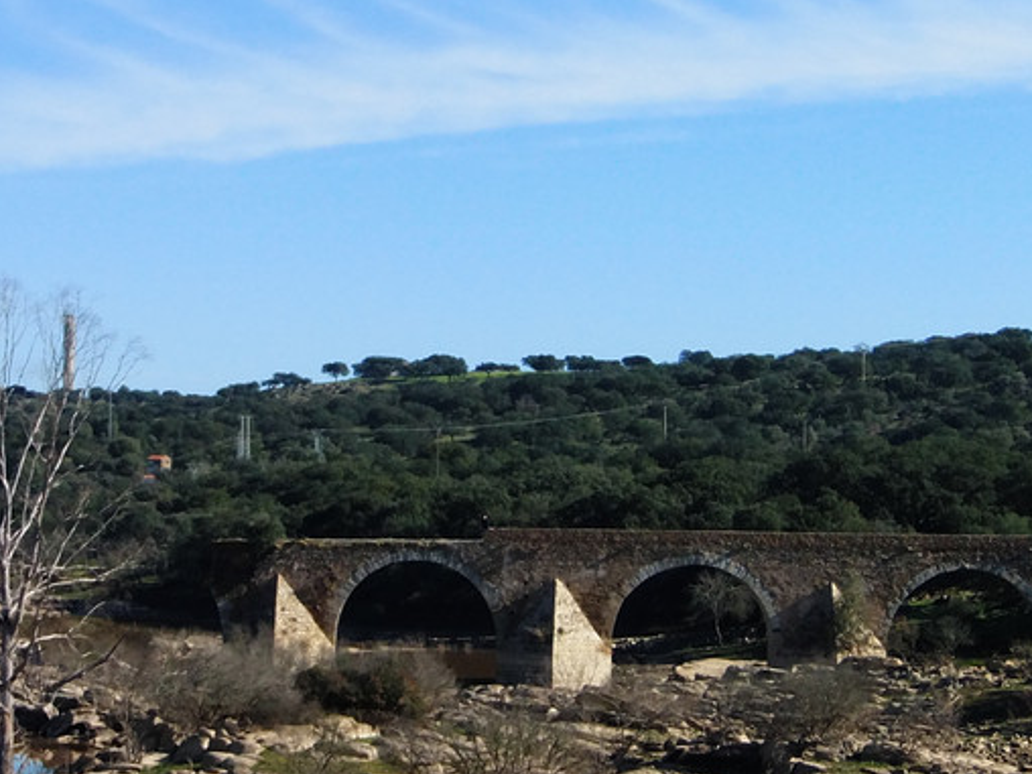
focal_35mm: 126
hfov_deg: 15.6
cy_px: 421
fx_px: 3756
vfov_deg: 11.8
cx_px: 545
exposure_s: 1/800
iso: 100
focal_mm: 10.7
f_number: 4
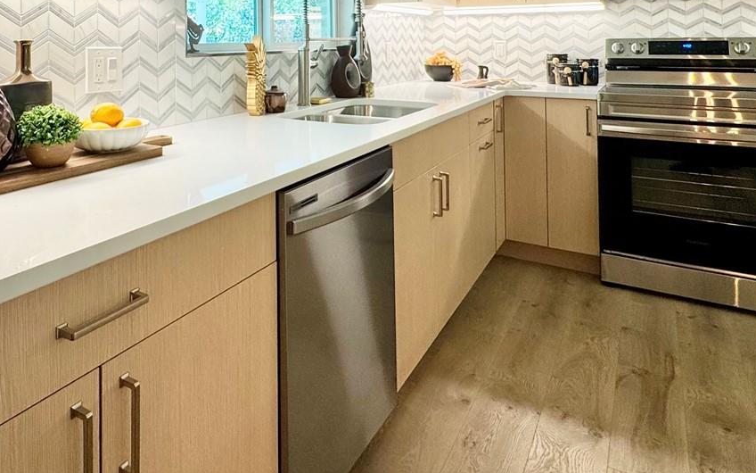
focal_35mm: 28
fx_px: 577
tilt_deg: +0.0
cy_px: 31
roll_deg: +0.5
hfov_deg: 65.2
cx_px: 269
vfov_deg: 40.5
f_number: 2.2
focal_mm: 2.22
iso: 50
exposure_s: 1/120
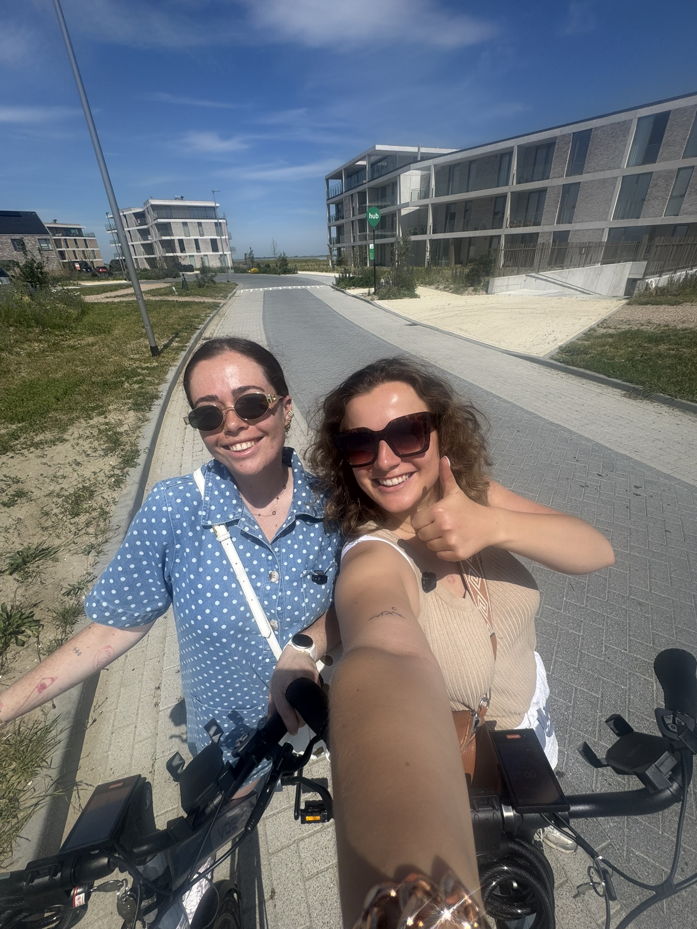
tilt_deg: -29.8
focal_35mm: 14
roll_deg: +3.3
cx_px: 348
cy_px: 464
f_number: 2.2
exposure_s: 1/2342
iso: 40
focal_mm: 2.22
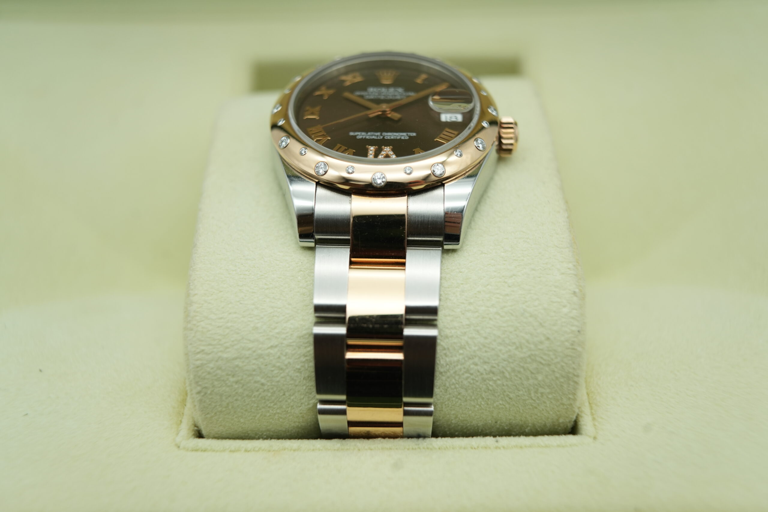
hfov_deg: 54.4
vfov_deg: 37.9
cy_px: 256
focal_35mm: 35
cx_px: 384
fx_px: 747
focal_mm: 35
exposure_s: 1/250
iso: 400
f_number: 5
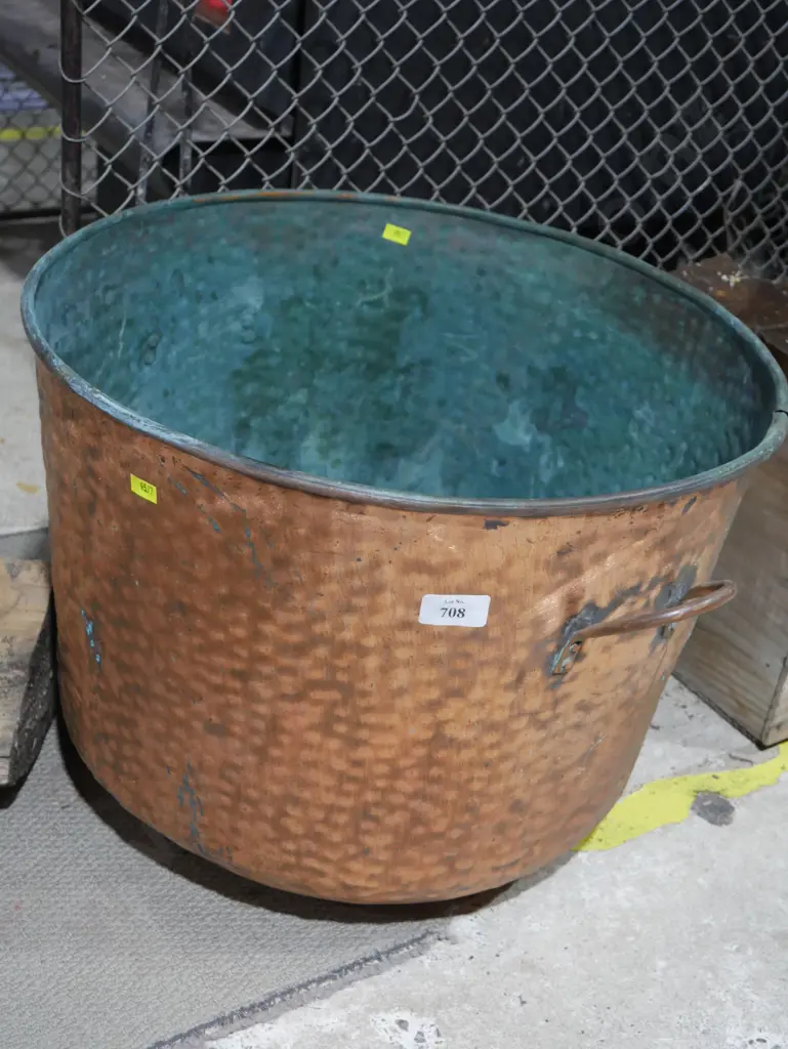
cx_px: 394
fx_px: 1456
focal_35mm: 48
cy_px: 524
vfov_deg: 39.6
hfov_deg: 30.3
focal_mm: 24
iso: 800
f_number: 5.2
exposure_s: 1/60
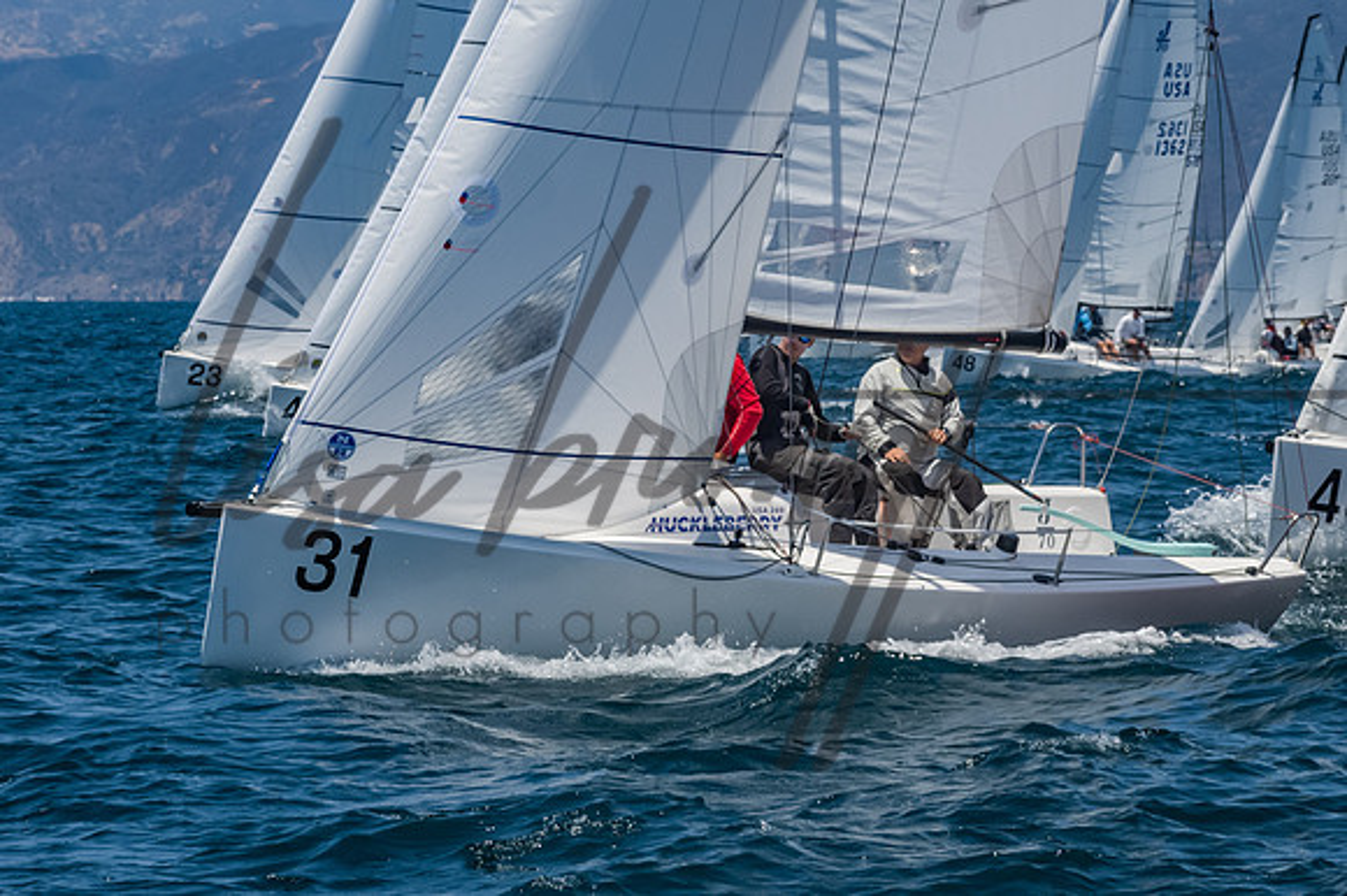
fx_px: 7554
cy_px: 448
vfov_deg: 6.8
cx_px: 674
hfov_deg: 10.2
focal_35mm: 202
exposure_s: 1/1250
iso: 640
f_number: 14
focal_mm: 135
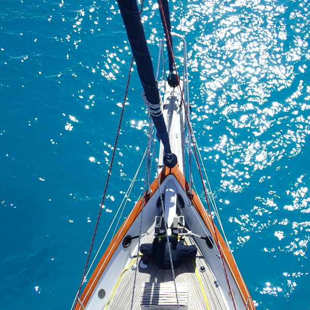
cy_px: 154
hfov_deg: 31.0
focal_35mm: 55
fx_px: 557
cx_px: 191
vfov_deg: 31.1
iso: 100
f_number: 4.5
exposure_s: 1/800
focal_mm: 8.41
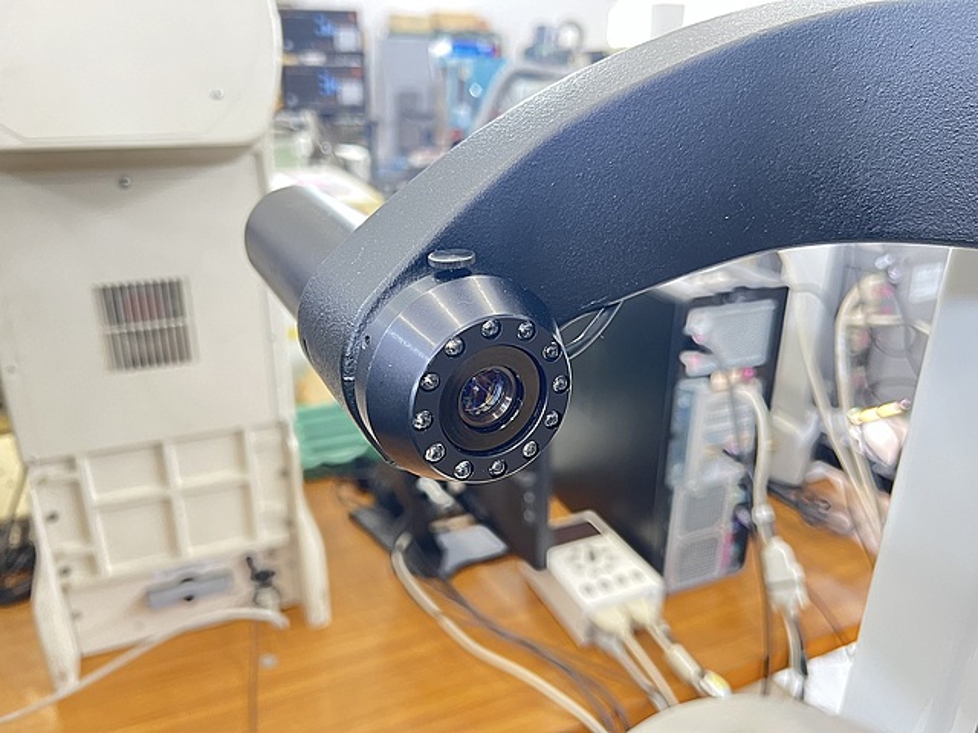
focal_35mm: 26
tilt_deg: -22.0
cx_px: 489
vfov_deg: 53.1
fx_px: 735
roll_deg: +0.6
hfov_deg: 67.3
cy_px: 366
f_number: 1.5
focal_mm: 5.7
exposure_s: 1/60
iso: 400
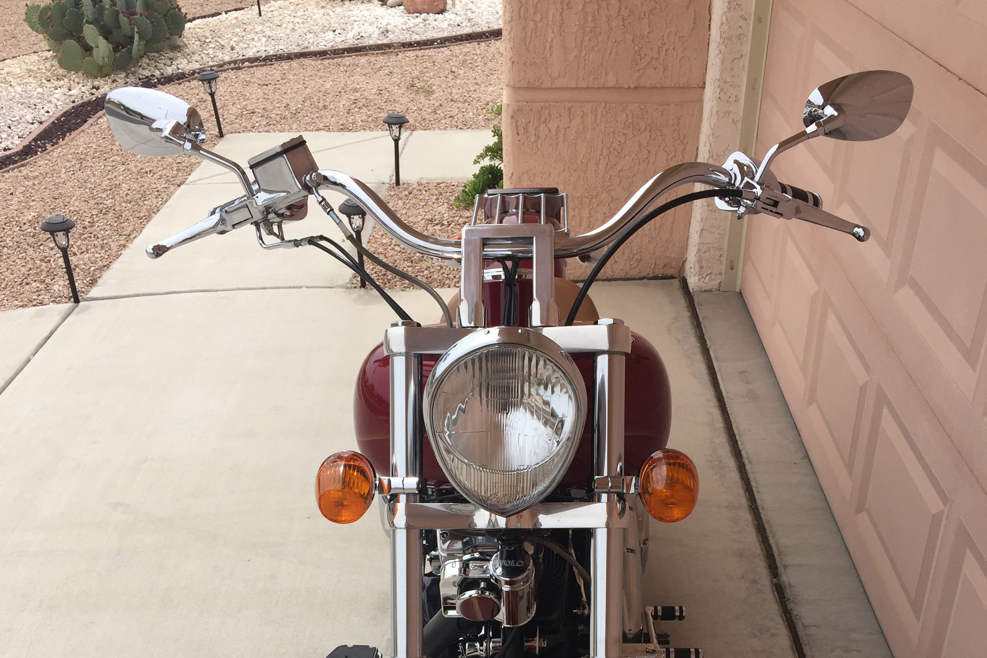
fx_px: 1124
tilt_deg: -36.1
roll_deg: -1.0
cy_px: 640
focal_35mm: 41
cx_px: 490
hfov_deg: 47.4
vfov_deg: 30.6
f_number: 2.2
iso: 32
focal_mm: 4.15
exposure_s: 1/2083
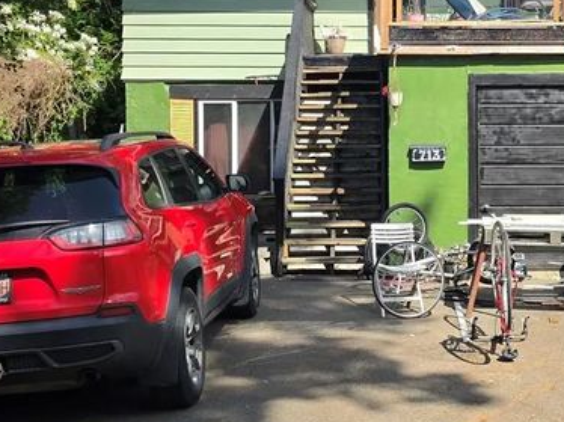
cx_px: 415
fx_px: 1026
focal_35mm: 63
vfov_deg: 23.0
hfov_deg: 30.3
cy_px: 101
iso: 64
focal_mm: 6.5
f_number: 1.4
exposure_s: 1/3697
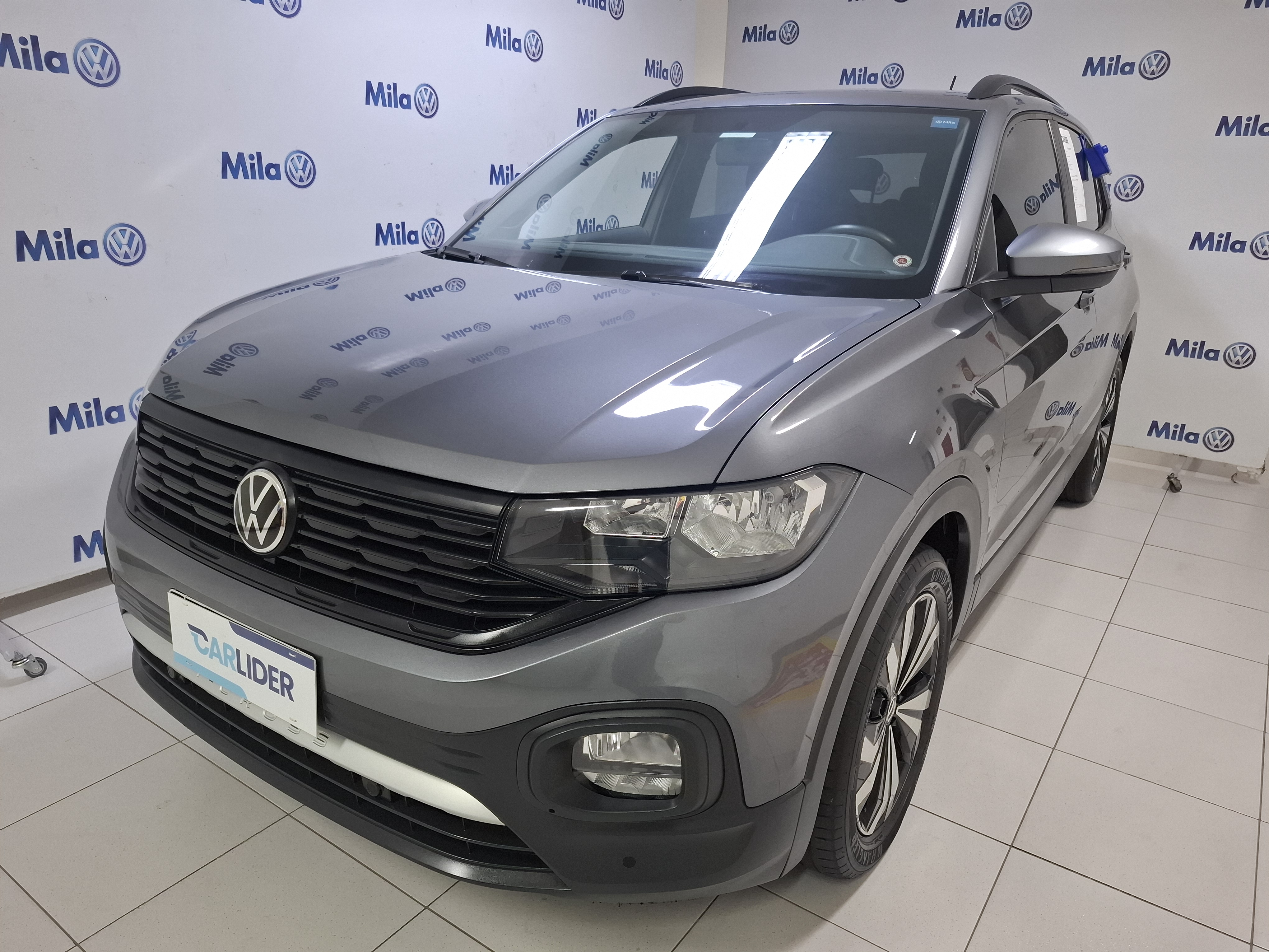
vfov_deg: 58.9
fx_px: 843
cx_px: 634
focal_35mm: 23
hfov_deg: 73.9
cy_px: 476
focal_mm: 5.54
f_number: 1.8
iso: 320
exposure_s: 1/60
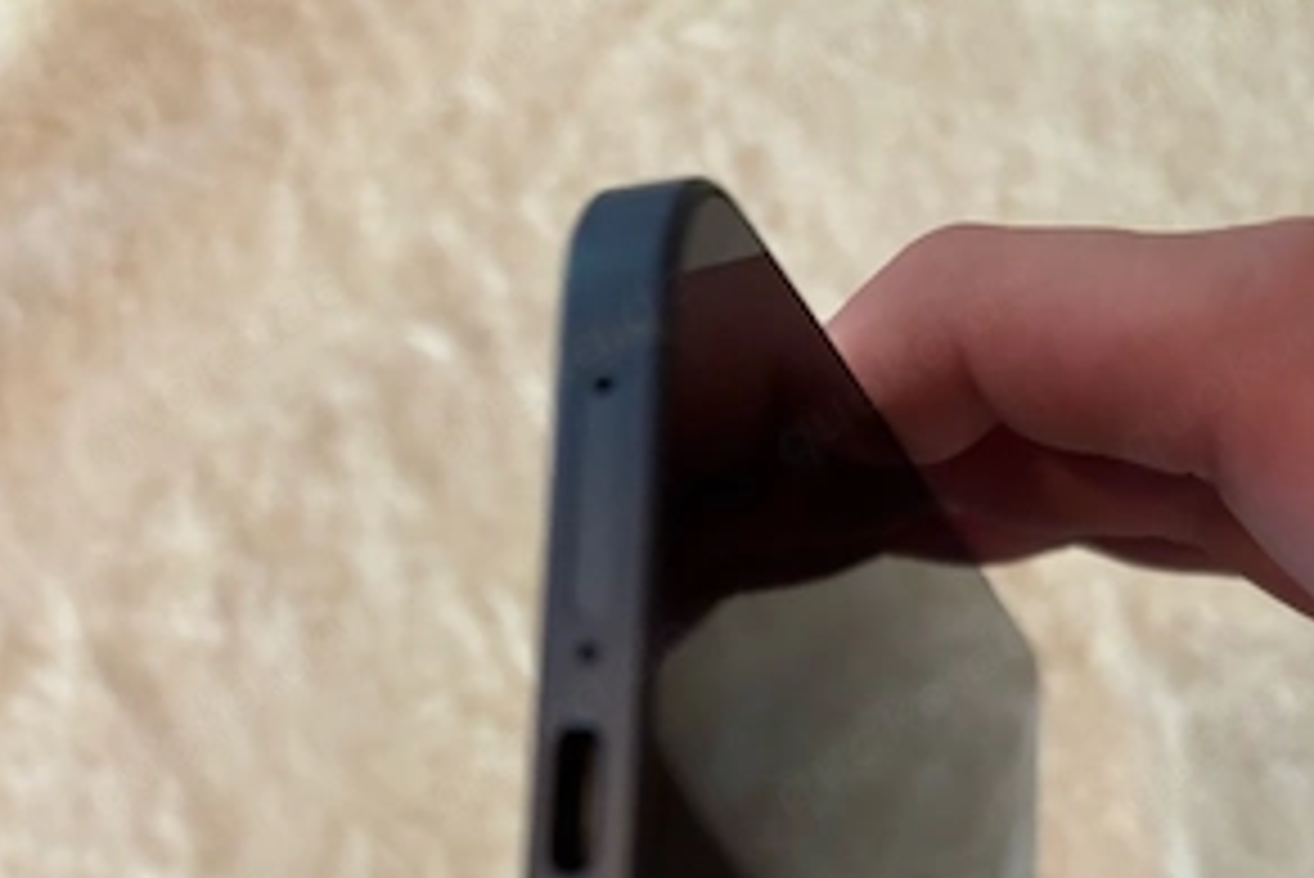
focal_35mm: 37
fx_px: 1351
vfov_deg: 34.3
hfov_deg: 51.9
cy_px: 765
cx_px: 657
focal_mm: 5.96
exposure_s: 1/57
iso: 500
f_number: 1.6
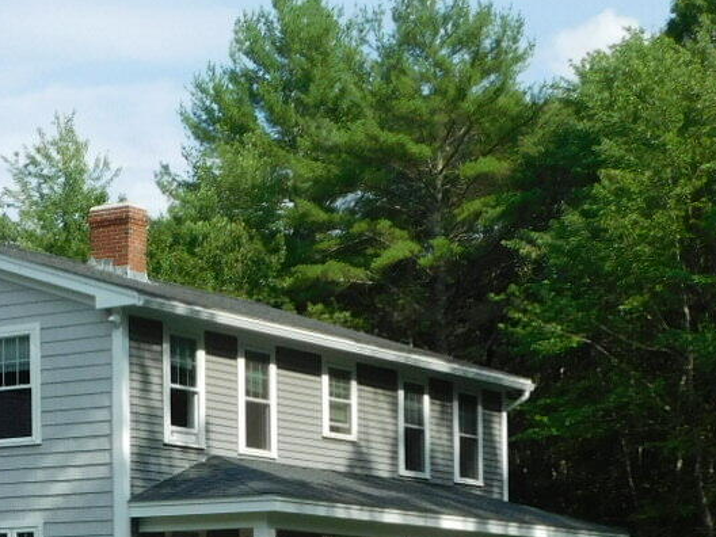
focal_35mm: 109
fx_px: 2255
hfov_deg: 17.3
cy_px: 481
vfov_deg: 13.5
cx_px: -121
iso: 125
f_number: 3.5
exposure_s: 1/1000
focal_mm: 6.3
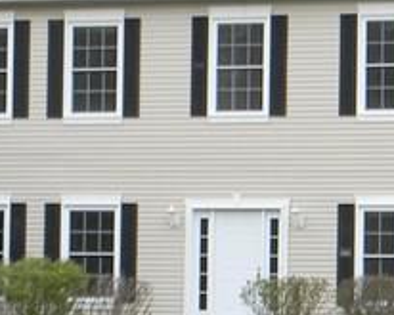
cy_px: 197
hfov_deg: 9.4
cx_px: 629
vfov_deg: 7.8
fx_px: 2322
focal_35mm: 199
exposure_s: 1/46.8
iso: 80
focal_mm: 7.3
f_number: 3.8
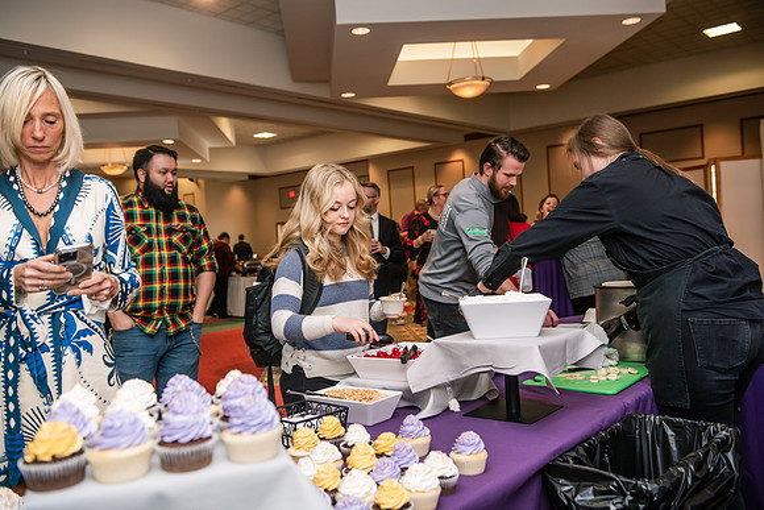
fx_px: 679
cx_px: 382
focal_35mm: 32
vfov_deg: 41.1
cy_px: 255
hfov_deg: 58.7
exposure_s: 1/160
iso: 1000
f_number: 3.5
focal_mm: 32
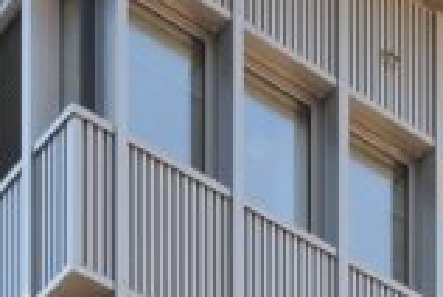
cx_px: 112
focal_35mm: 91
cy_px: 843
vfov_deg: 11.0
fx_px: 1122
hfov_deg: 22.1
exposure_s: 1/25
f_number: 13
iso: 200
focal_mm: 10
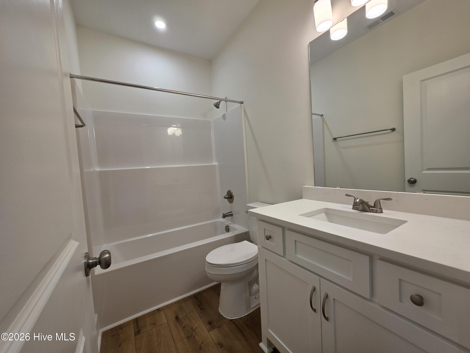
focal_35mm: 13
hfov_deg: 106.2
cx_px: 235
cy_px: 176
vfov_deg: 89.9
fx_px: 177
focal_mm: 2.2
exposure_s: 1/120
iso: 80
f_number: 1.9
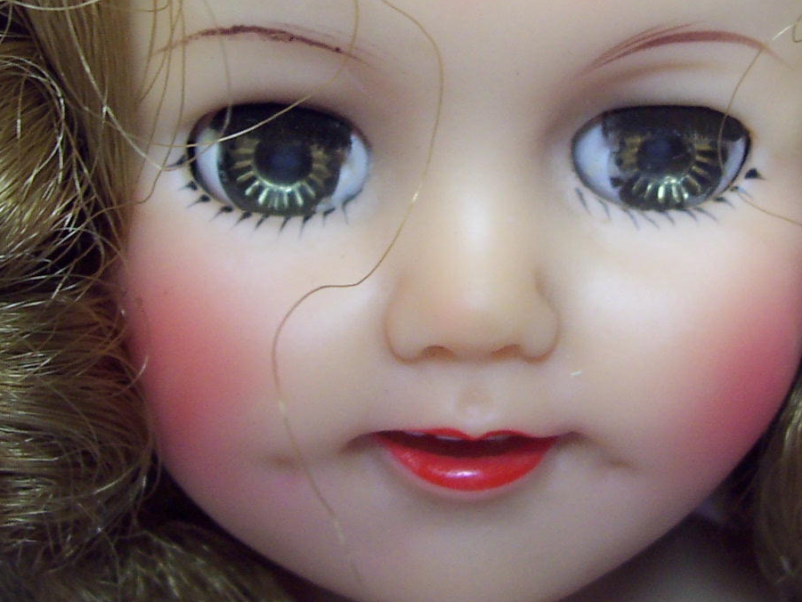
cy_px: 96
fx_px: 1576
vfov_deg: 21.3
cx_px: 514
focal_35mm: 68
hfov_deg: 28.4
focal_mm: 5.6
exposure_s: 1/30
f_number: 2.8
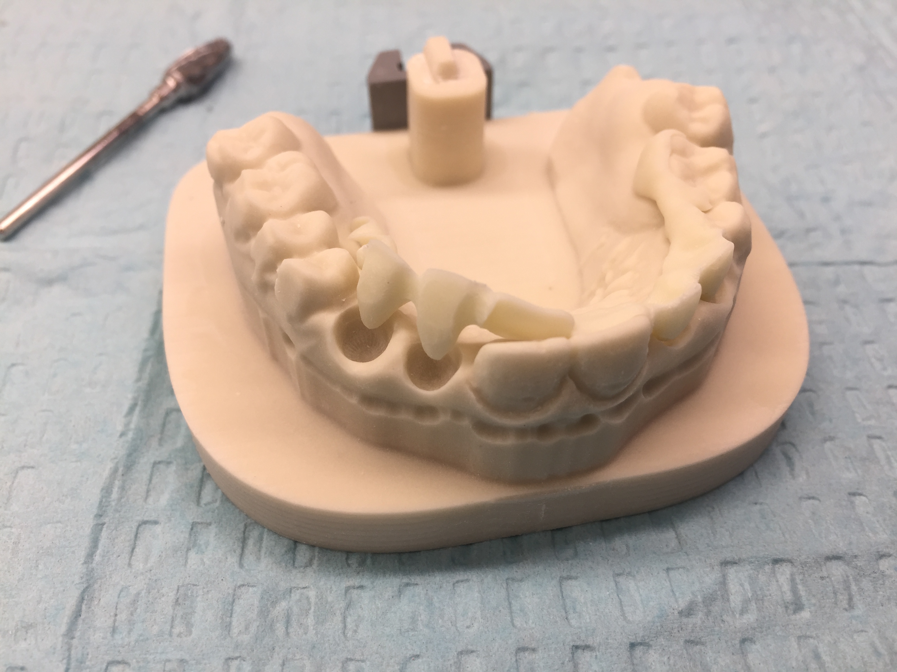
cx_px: 448
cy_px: 336
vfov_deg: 48.2
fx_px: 751
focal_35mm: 29
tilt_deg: -50.2
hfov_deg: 61.7
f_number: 2.2
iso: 40
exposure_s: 1/120
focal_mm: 4.15
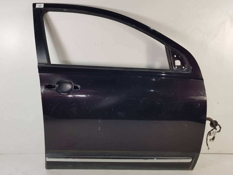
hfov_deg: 67.3
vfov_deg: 53.1
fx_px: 175
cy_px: 88
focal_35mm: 26
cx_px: 116
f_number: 1.7
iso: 50
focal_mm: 4.2
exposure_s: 1/100
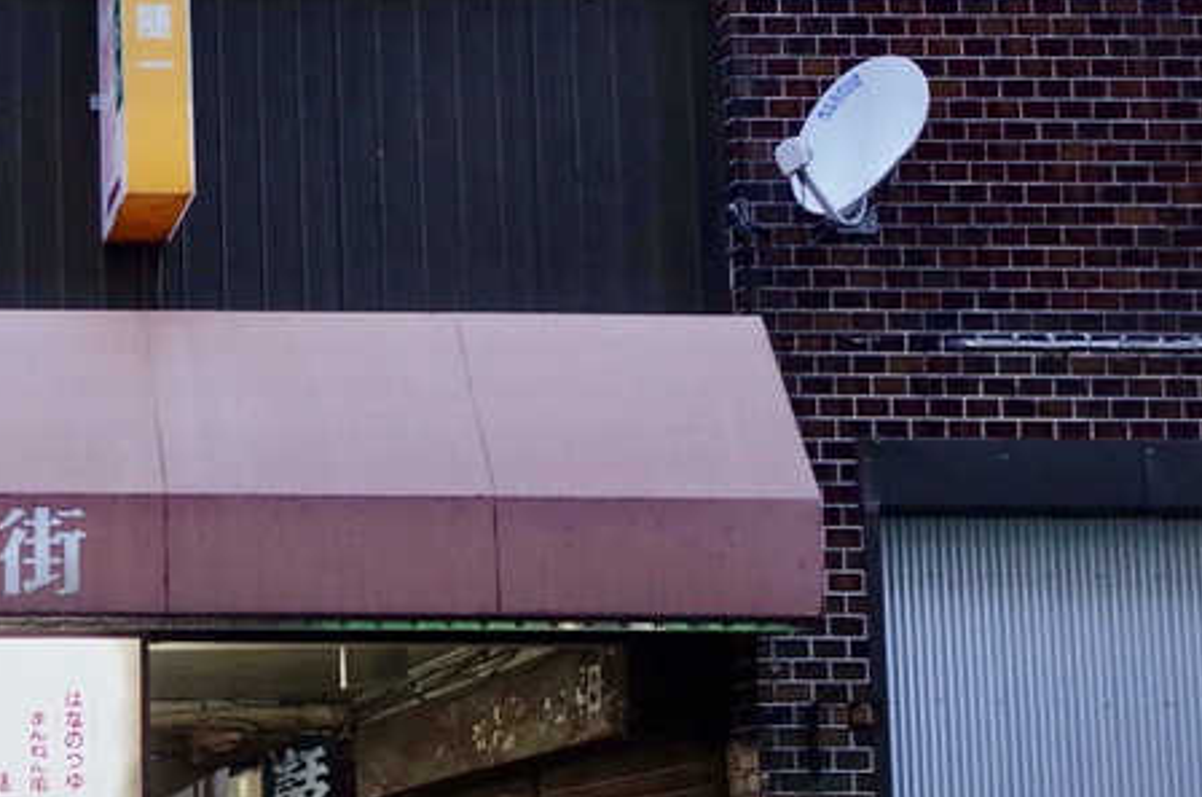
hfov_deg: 26.9
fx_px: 2266
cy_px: 699
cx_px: -170
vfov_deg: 19.6
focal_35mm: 68
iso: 320
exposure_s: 1/40
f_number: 2.8
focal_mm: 18.3
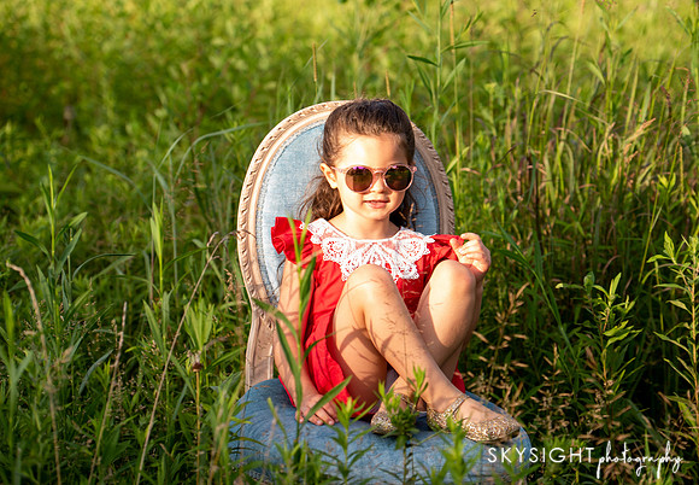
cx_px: 353
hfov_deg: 20.8
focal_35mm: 97
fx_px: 1903
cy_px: 240
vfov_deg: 14.5
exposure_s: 1/400
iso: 250
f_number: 3.5
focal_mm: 92
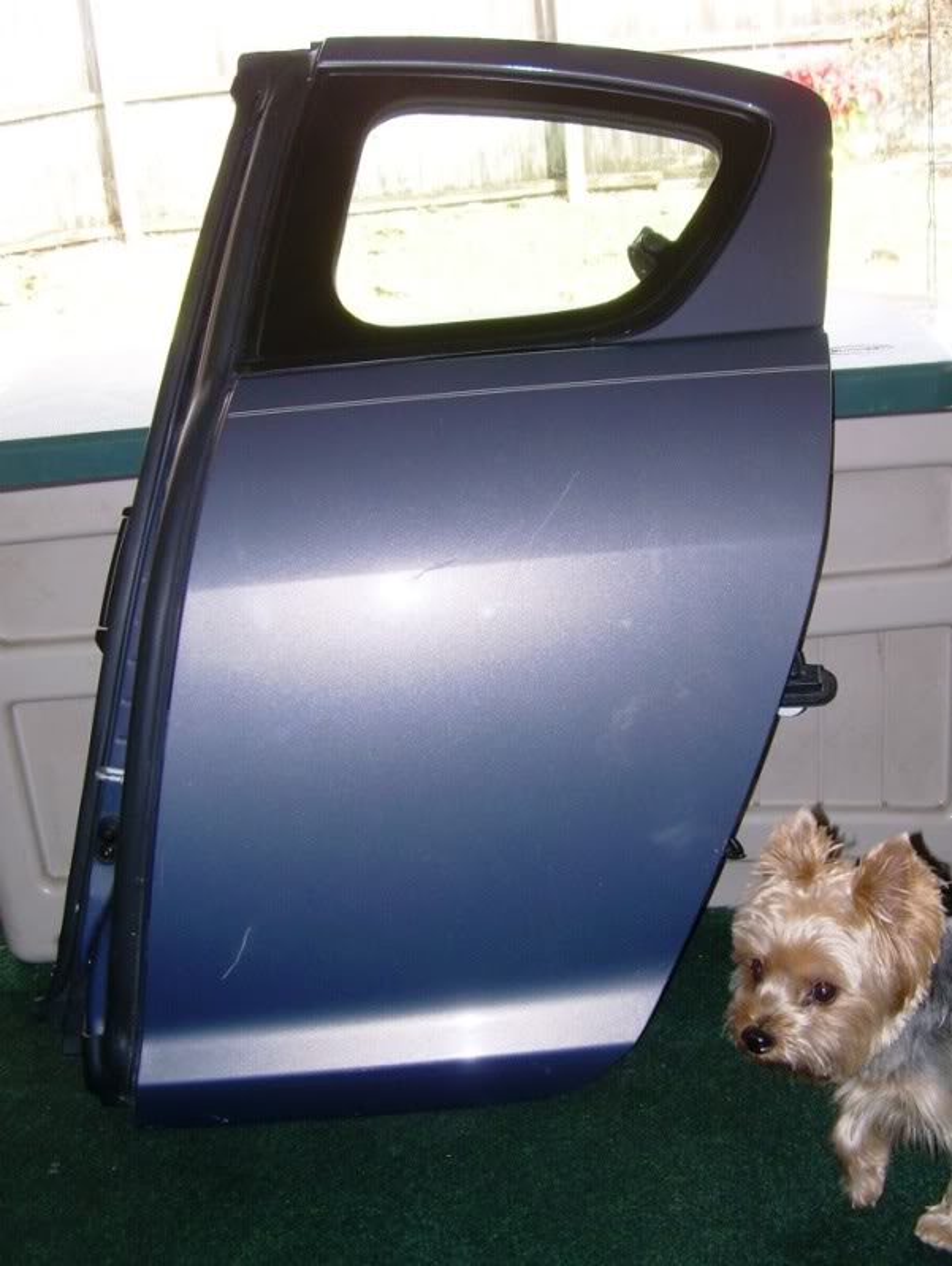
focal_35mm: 38
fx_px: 1391
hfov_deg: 37.8
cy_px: 633
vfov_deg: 48.9
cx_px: 476
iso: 50
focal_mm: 6.3
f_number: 2.8
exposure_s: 1/60
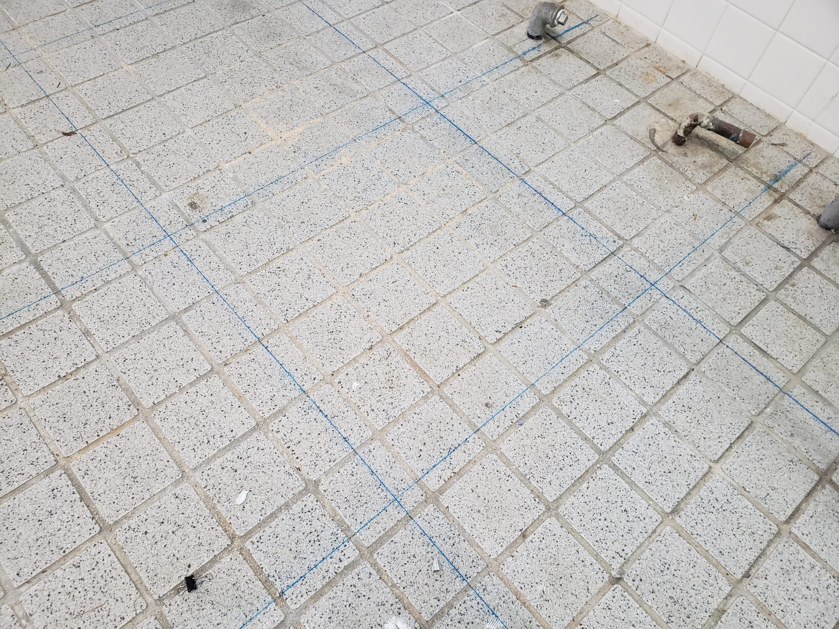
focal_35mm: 26
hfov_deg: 67.3
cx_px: 420
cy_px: 314
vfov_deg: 53.1
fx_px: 630
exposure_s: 1/60
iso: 320
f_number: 2.4
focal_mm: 4.3
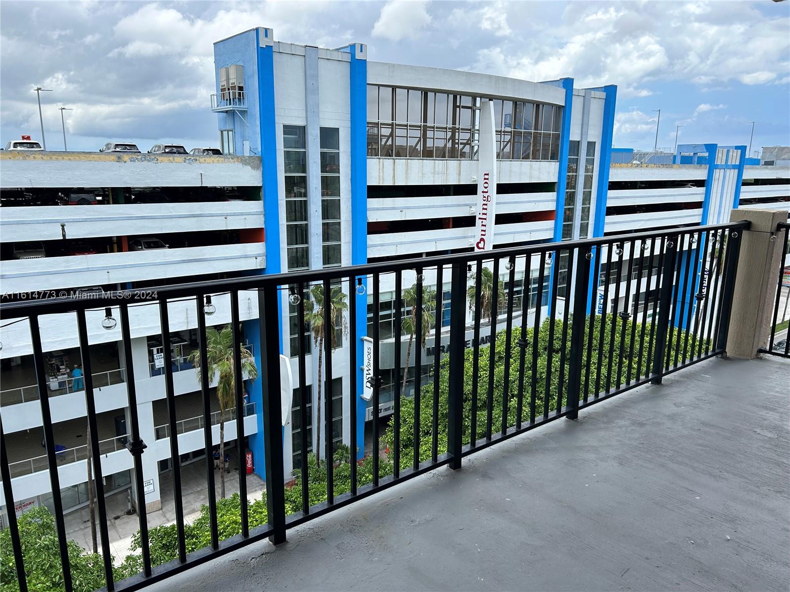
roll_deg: +0.0
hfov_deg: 67.3
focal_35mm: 26
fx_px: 593
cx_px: 395
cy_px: 296
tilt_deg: -12.8
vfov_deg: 53.1
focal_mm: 5.7
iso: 50
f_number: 1.5
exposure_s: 1/2632
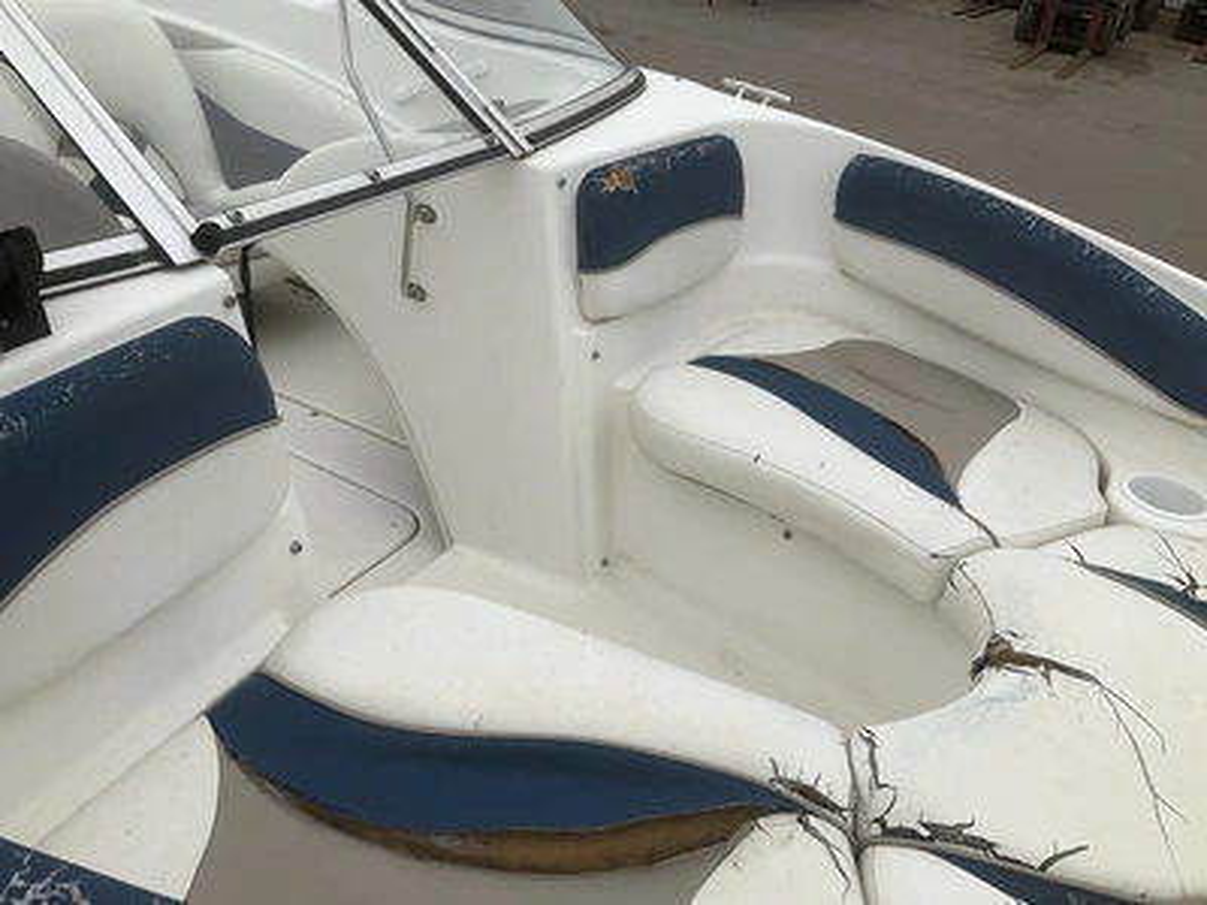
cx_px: 604
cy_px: 452
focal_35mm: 29
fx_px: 1011
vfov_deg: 48.2
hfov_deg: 61.7
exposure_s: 1/2959
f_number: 1.8
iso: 25
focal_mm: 3
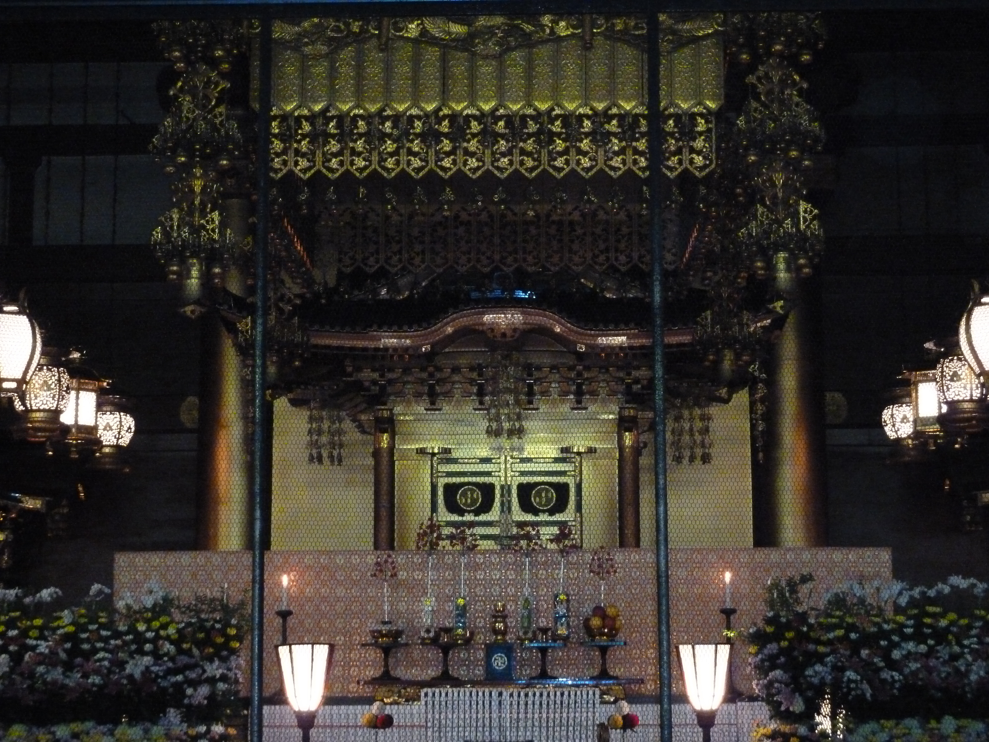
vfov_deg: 21.9
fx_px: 1914
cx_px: 494
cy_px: 371
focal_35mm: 67
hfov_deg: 29.0
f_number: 4.1
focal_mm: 11
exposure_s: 1/25
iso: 1000
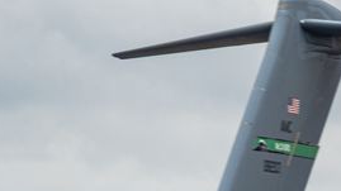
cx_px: 99
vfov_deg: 1.3
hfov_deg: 2.3
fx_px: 8441
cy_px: 294
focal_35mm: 934
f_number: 10
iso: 100
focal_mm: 200
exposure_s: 1/125
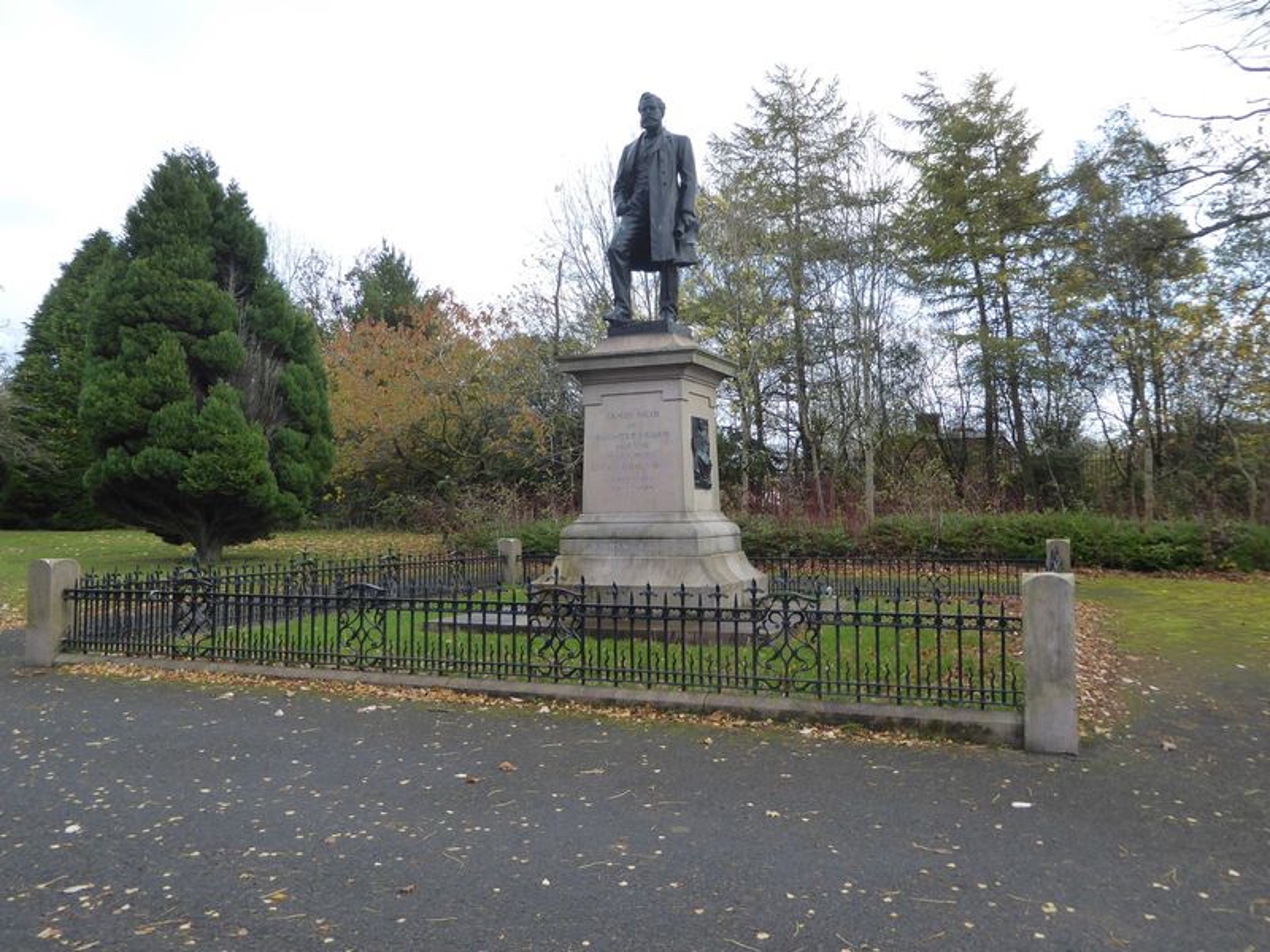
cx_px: 635
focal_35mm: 29
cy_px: 476
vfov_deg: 48.2
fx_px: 1064
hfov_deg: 61.7
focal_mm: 5
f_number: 3.5
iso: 125
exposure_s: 1/160
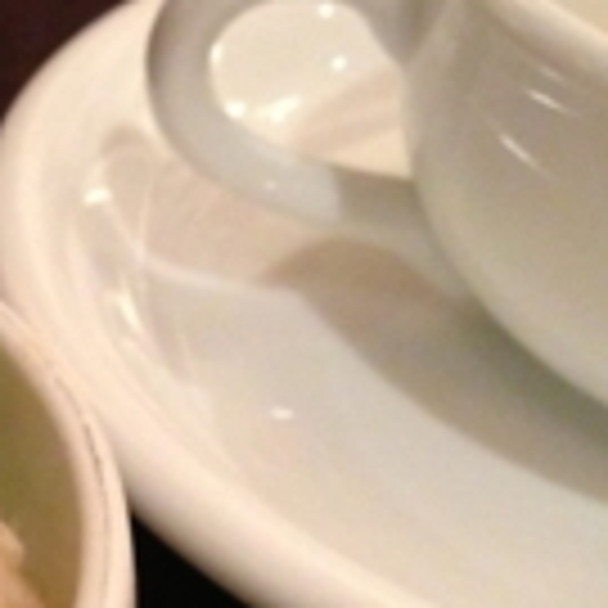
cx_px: -257
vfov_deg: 15.9
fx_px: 2146
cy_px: 574
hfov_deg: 15.1
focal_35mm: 108
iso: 320
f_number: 2.4
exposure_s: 1/20
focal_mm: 4.13
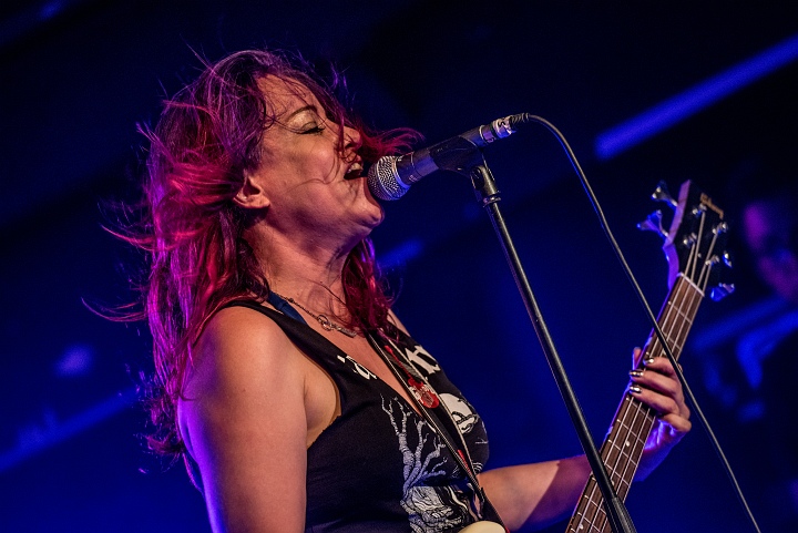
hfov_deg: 10.3
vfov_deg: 6.9
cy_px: 266
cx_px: 399
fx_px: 4436
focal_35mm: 200
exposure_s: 1/100
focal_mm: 200
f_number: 3.5
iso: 2500
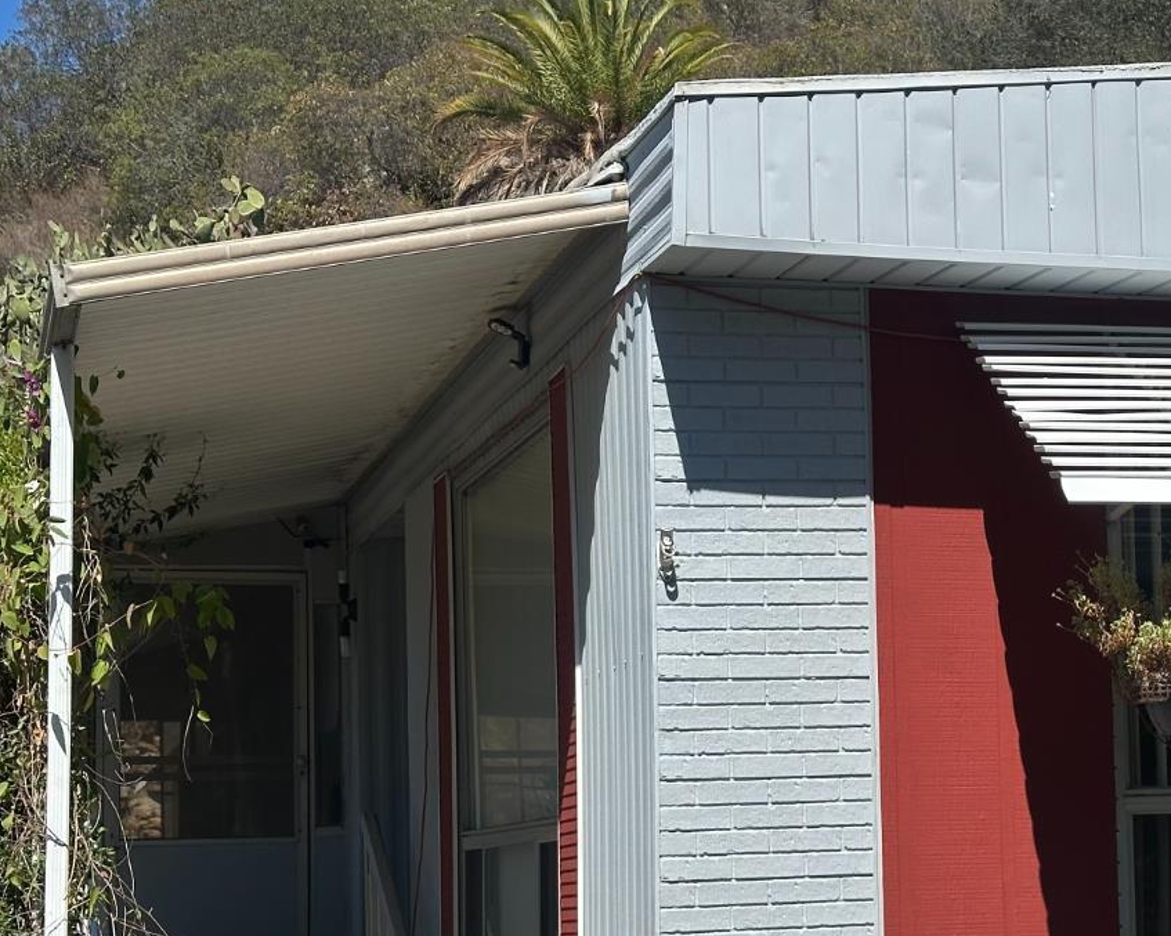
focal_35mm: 83
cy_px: 637
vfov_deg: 18.4
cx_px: 1006
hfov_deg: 22.6
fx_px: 2876
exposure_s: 1/5882
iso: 64
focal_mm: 6.86
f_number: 1.78
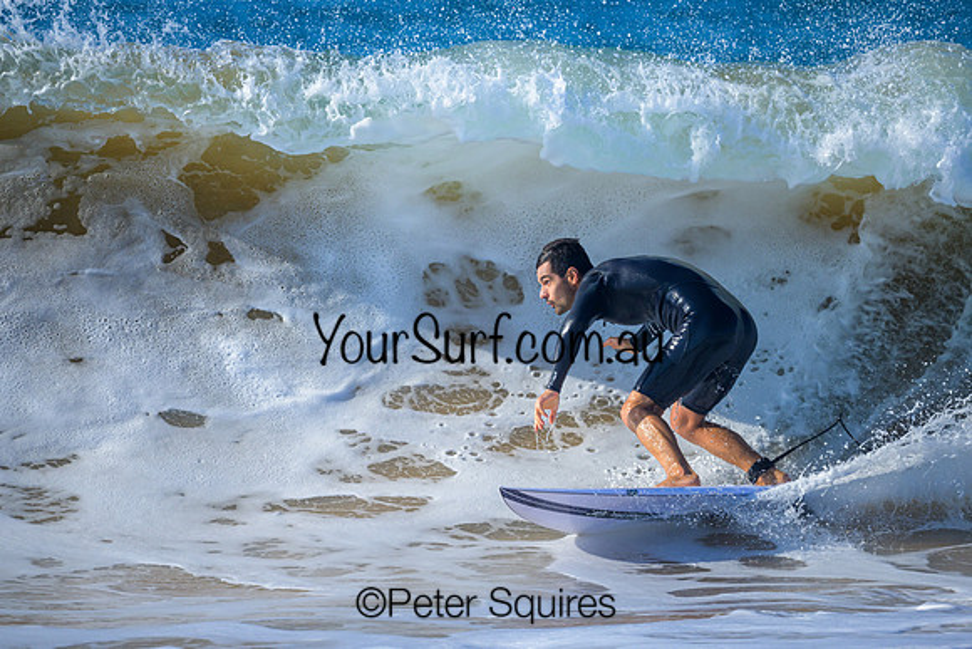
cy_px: 320
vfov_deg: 1.6
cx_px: 535
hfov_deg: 2.3
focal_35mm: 881
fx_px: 23801
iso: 360
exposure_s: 1/2500
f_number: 6.3
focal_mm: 800
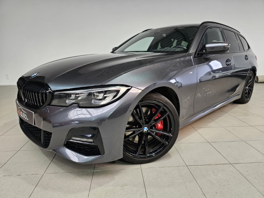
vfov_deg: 58.9
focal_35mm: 23
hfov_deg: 73.9
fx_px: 175
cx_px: 132
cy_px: 99
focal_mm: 6.3
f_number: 1.7
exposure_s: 1/180
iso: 64
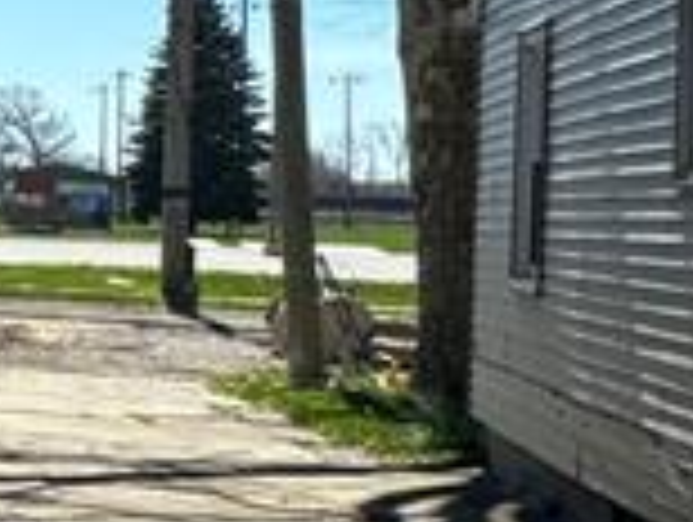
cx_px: -1080
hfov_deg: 13.5
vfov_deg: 15.9
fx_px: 1865
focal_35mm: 93
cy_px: 176
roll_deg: -2.2
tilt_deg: -1.5
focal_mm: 2.22
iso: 40
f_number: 2.2
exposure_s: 1/804
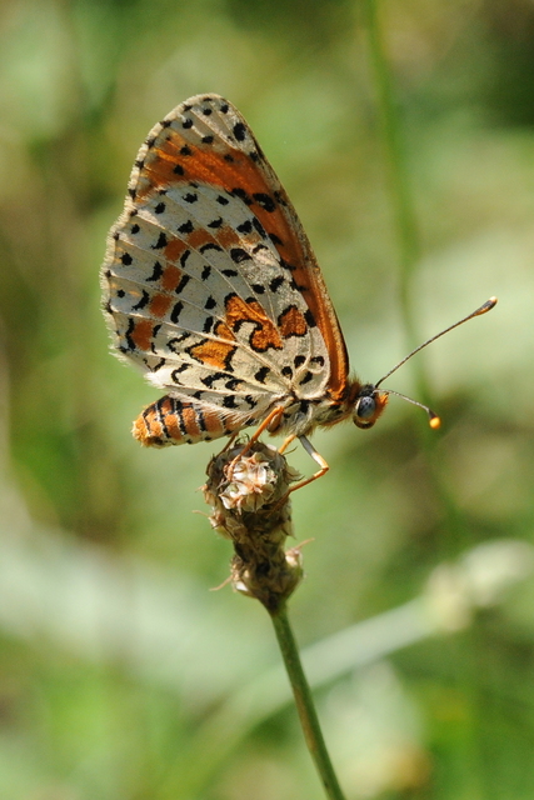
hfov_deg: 8.7
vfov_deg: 13.0
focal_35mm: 158
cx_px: 267
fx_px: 3502
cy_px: 400
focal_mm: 105
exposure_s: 1/400
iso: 500
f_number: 11
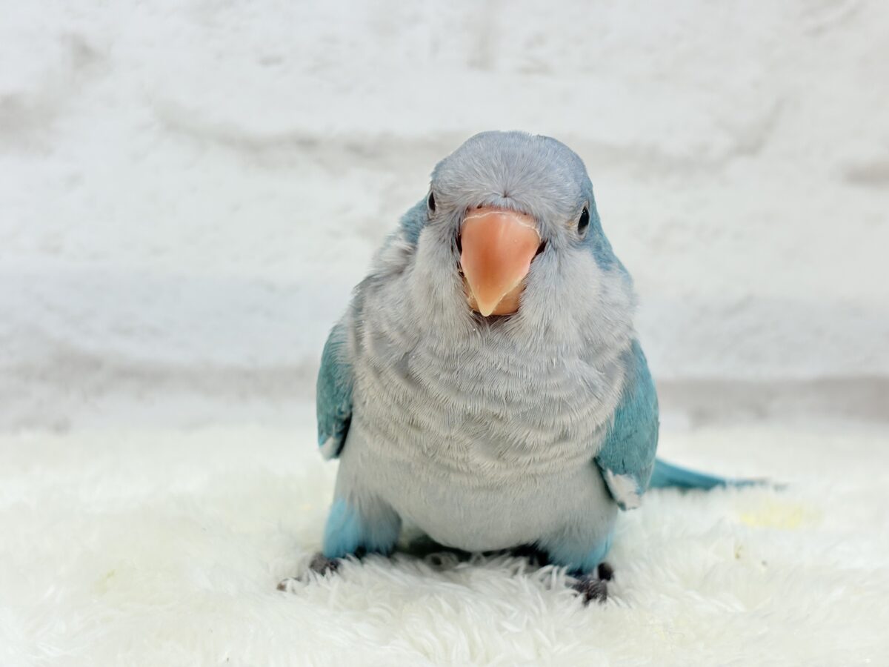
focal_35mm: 52
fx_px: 1335
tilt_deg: -4.6
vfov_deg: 28.0
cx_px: 444
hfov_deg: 36.8
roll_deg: -2.3
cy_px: 334
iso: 64
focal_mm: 5.96
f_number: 1.6
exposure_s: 1/100
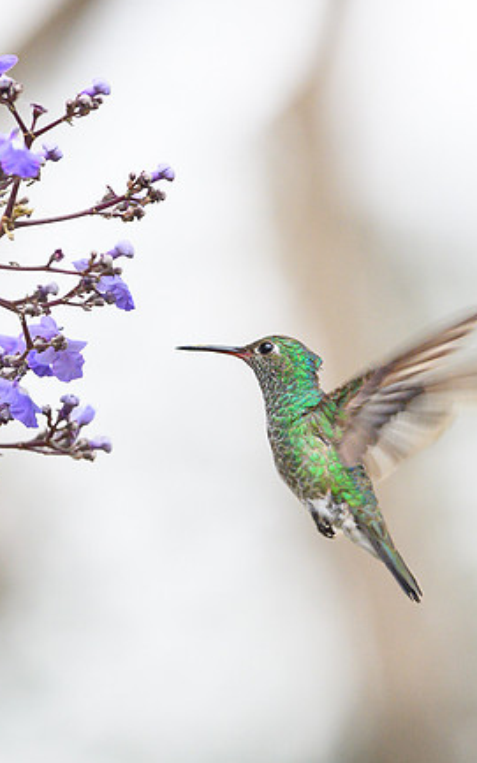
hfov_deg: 1.3
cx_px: 216
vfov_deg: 2.0
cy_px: 352
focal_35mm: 1029
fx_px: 21417
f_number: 4
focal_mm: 500
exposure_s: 1/500
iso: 2500
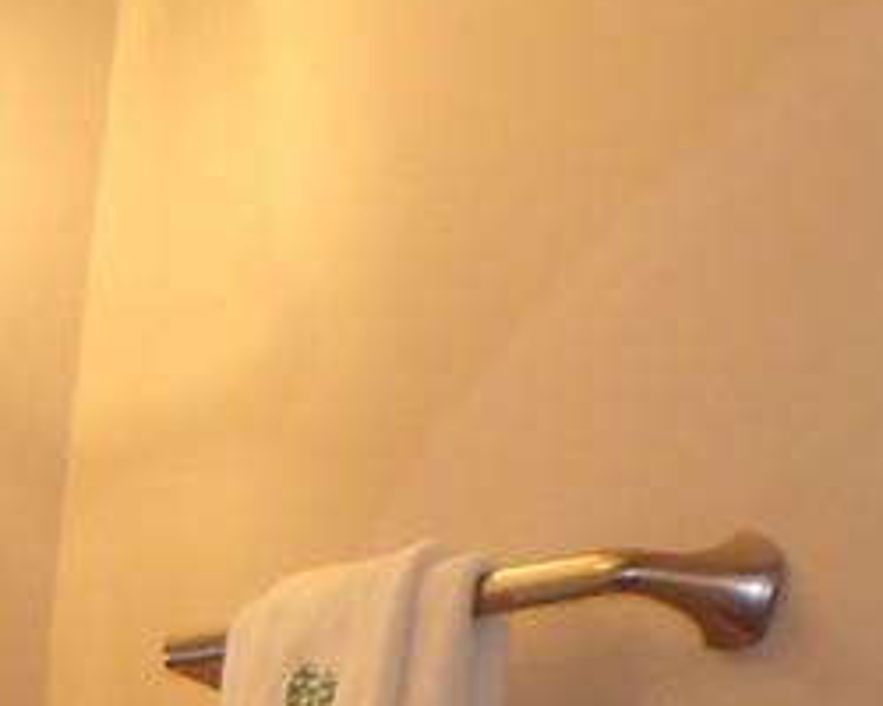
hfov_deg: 12.6
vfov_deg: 9.4
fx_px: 3920
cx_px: -113
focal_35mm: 150
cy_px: 1588
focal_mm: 4.3
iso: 100
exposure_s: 1/40
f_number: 3
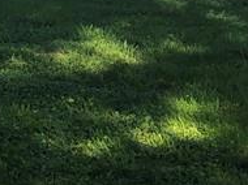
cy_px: -165
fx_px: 1080
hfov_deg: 12.3
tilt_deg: +2.4
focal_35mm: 151
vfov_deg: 9.3
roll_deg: +0.3
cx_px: -158
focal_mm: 4
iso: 20
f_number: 1.8
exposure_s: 1/960
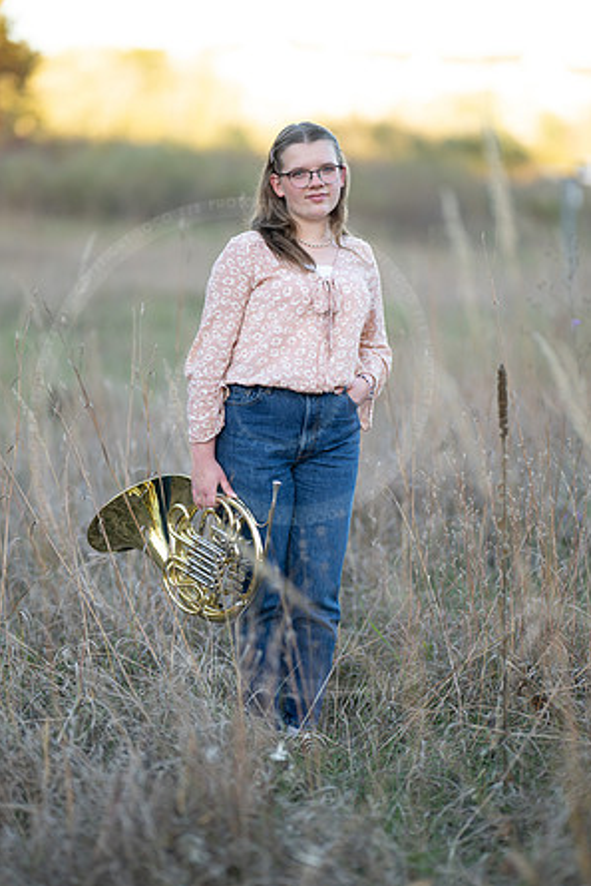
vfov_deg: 23.6
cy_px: 440
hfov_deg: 15.9
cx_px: 296
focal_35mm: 86
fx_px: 2116
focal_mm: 85
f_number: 1.3
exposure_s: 1/800
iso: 160
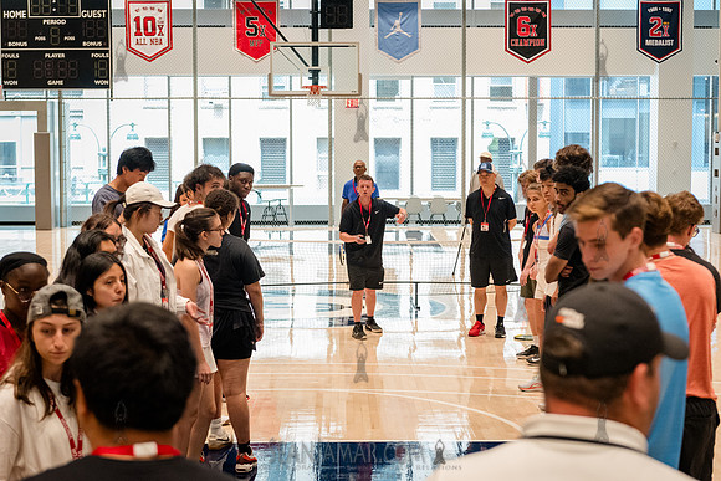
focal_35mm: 65
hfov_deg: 31.0
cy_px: 240
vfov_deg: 21.0
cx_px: 360
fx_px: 1299
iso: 5000
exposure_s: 1/400
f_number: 4
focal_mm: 62
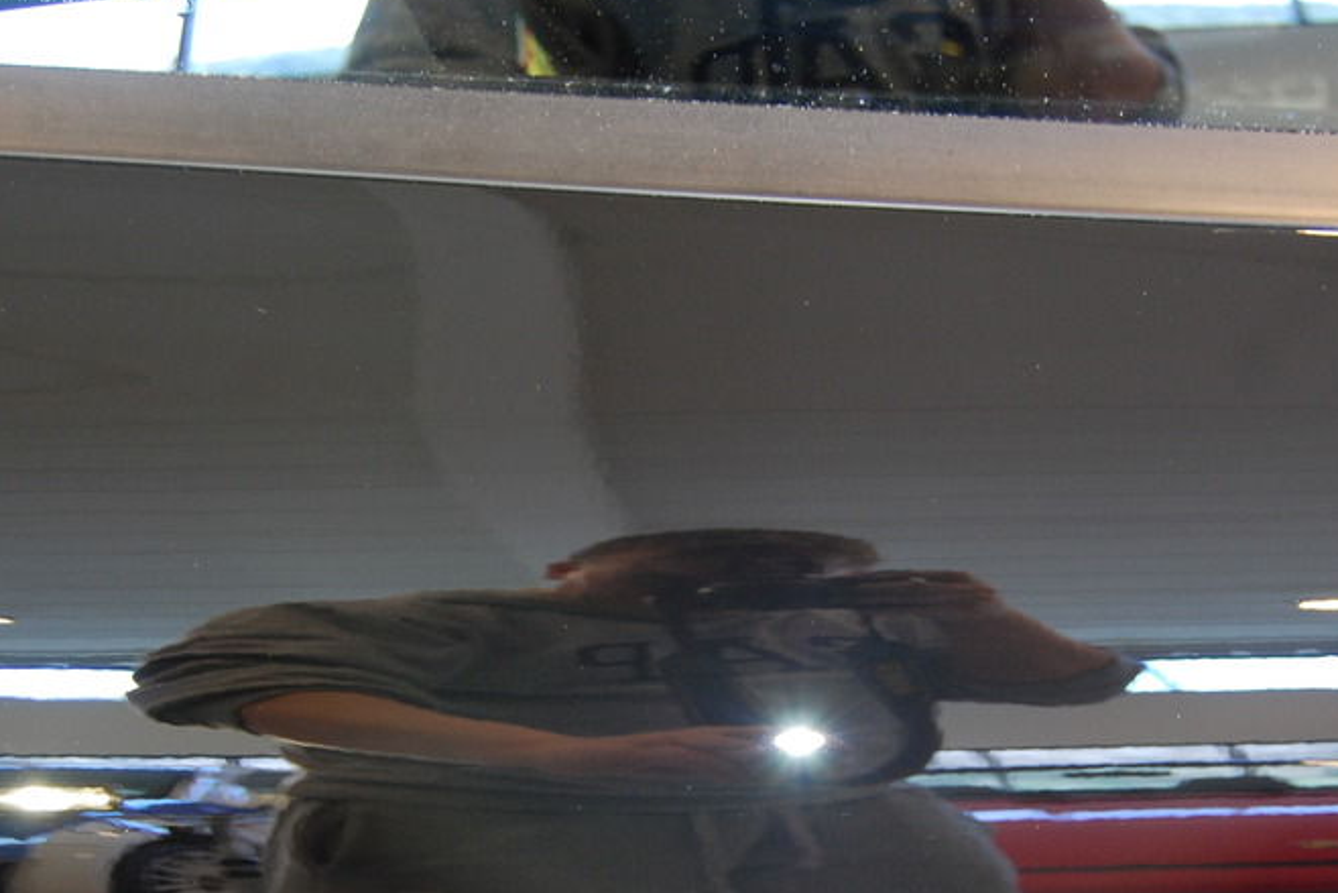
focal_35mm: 56
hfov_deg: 35.5
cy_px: 678
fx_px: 2082
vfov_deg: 23.9
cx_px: 811
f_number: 4
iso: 800
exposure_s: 1/20
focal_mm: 24
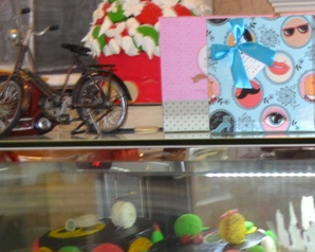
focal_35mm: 98
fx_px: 913
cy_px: 226
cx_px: 546
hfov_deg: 16.7
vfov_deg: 15.5
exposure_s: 1/60
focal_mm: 18
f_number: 3.5
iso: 720
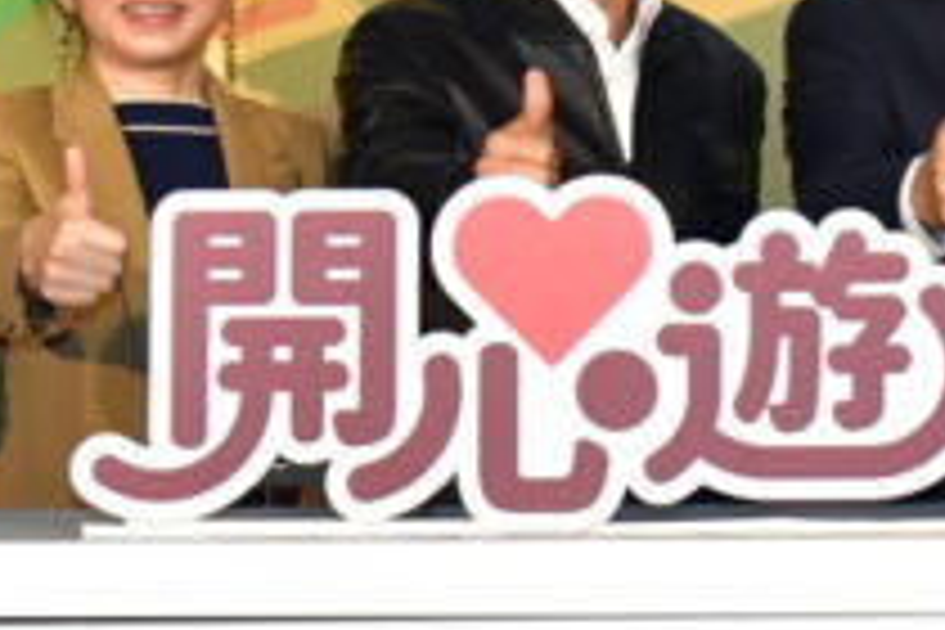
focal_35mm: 200
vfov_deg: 6.9
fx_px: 5250
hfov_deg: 10.2
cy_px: 148
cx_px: 986
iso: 1000
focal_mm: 35
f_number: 5.6
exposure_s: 1/80
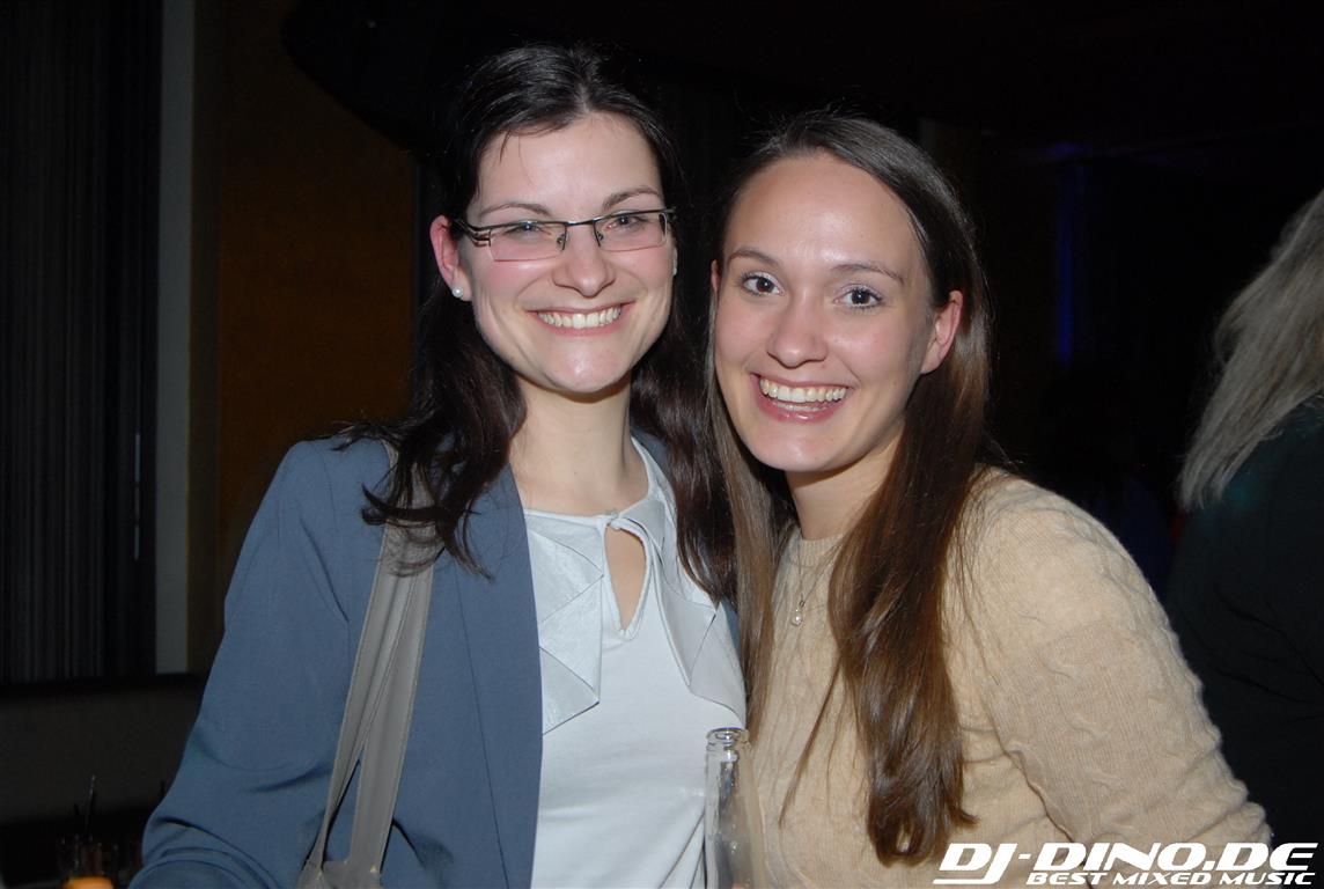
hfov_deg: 46.3
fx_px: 1548
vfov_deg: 32.0
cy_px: 444
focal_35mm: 42
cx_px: 662
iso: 400
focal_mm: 28
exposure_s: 1/5
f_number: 5.6
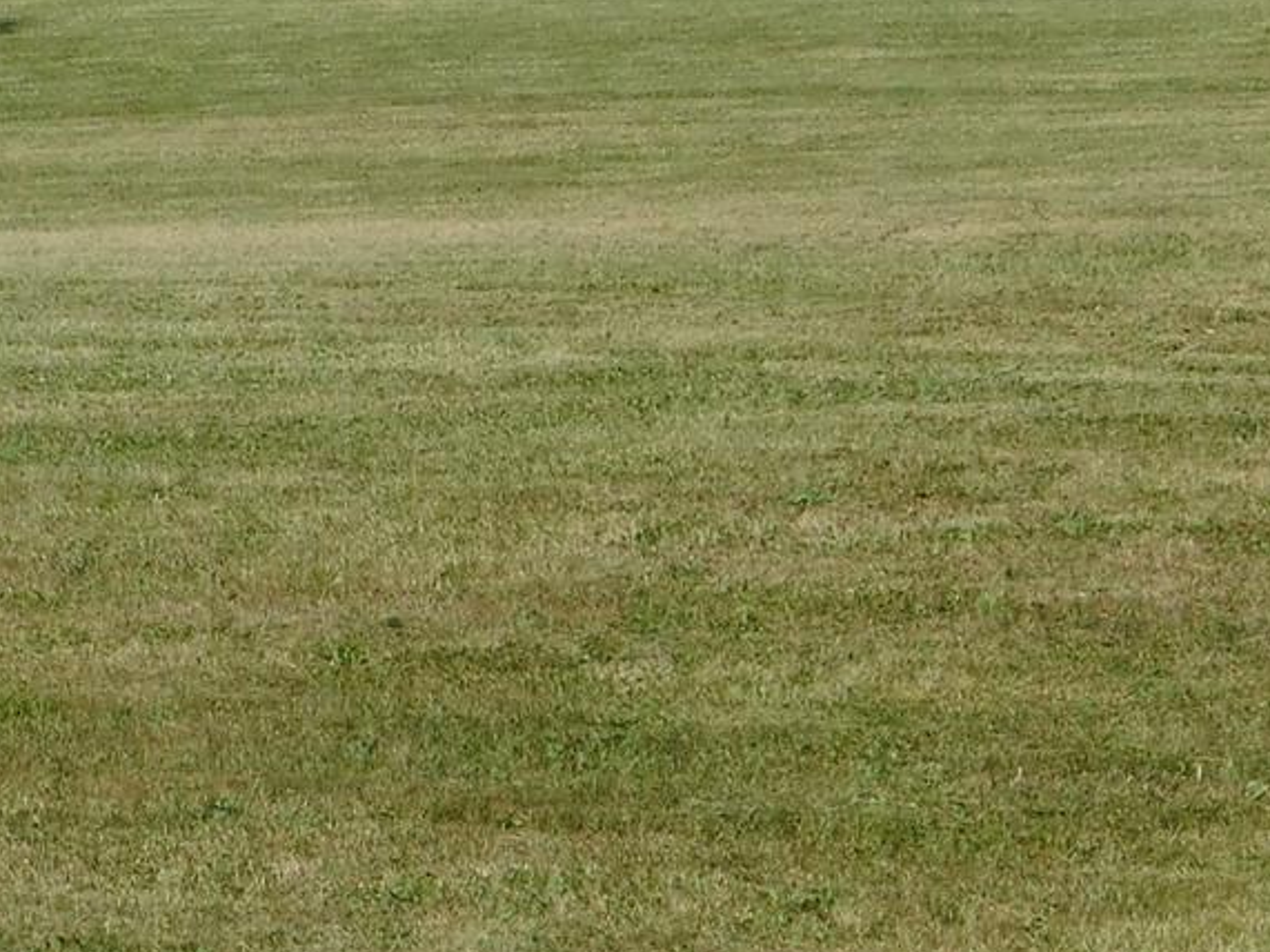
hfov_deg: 10.7
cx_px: -53
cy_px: 378
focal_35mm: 183
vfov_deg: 8.1
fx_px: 6713
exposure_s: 1/500
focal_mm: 9
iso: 125
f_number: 7.6
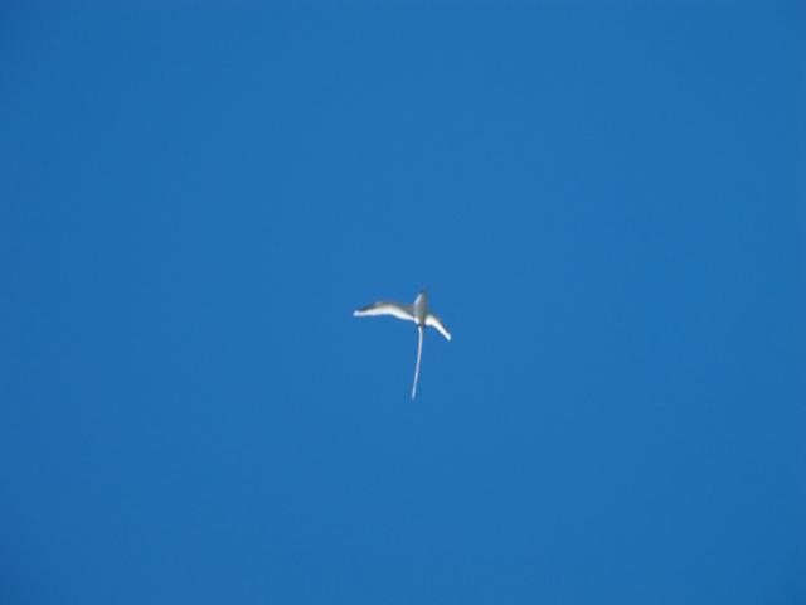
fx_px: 3143
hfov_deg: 14.6
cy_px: 302
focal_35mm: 135
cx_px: 403
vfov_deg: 11.0
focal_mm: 28.9
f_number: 5
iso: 100
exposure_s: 1/800
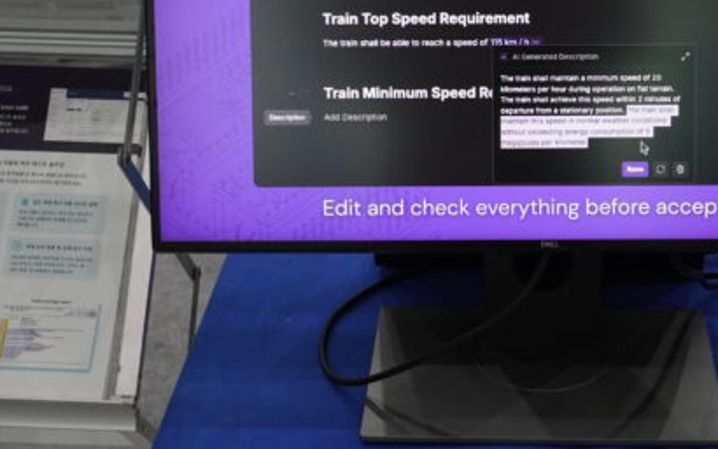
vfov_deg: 16.0
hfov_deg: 25.6
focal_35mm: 80
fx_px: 1570
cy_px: 45
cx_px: 485
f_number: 4
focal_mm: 21
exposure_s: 1/200
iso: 800
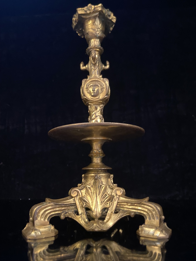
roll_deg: +0.8
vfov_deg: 67.3
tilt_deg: +11.6
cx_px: 98
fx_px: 196
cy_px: 130
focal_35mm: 26
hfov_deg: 53.1
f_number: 1.8
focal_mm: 4.25
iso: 800
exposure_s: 1/25
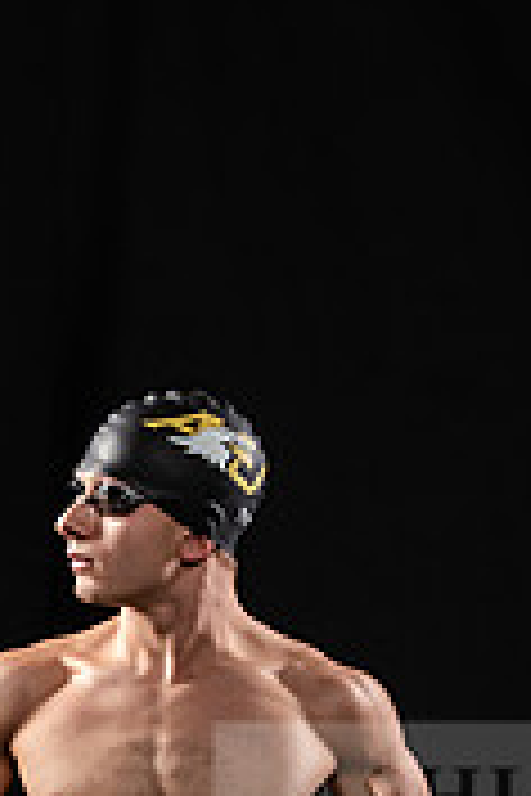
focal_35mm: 254
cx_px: 144
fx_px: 5619
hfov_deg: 5.4
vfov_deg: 8.0
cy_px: 1003
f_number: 6.3
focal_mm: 100
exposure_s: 1/200
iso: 400
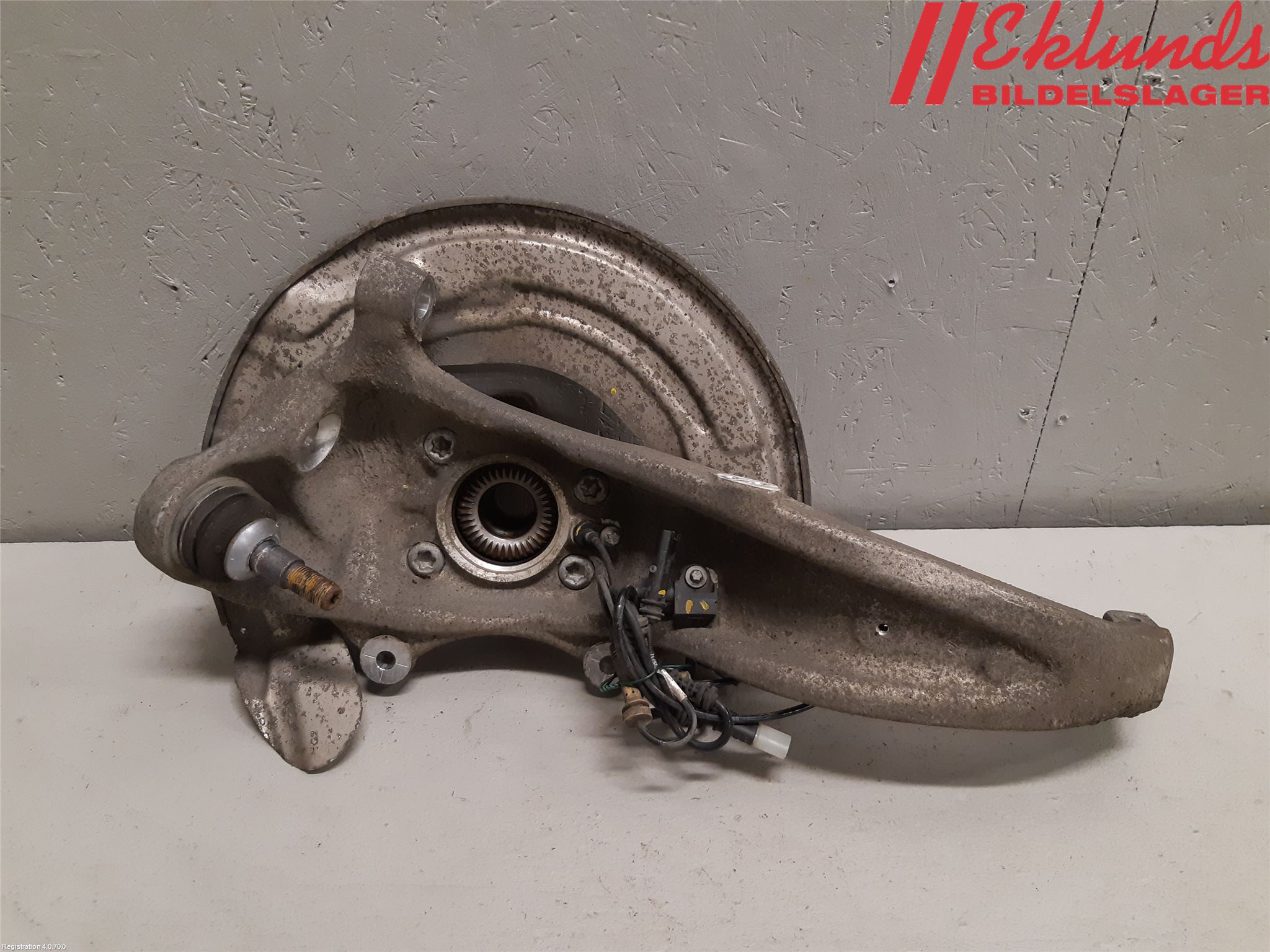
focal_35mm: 26
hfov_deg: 67.3
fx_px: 954
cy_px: 476
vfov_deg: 53.1
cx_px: 635
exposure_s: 1/50
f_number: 1.7
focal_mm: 3.93
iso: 200
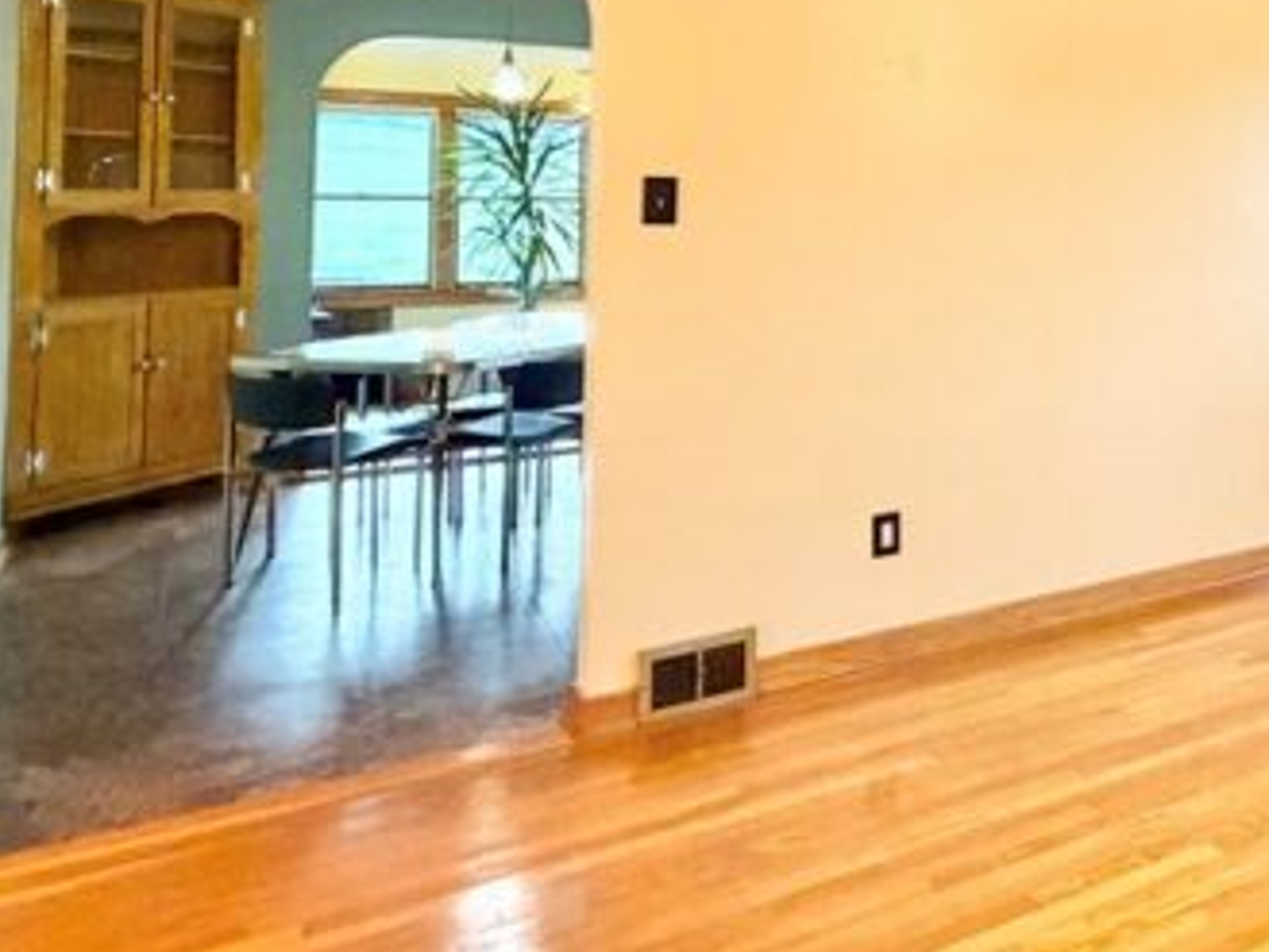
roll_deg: -0.4
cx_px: 1284
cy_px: 173
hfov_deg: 45.1
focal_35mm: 34
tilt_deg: +2.0
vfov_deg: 39.9
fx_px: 1247
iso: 500
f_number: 2.2
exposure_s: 1/60
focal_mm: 2.22
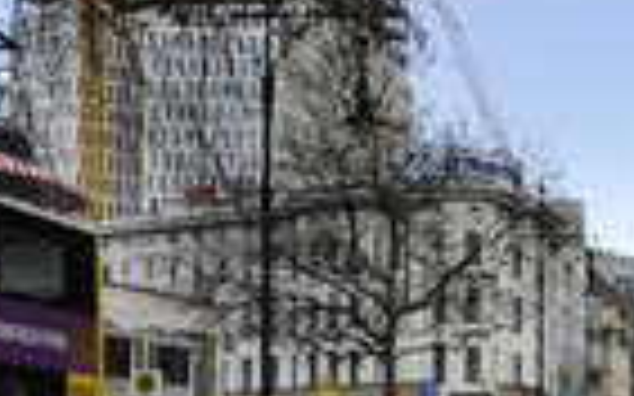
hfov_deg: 19.6
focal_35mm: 101
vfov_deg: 12.8
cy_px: 392
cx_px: 731
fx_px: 1744
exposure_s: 1/400
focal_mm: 31
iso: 200
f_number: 4
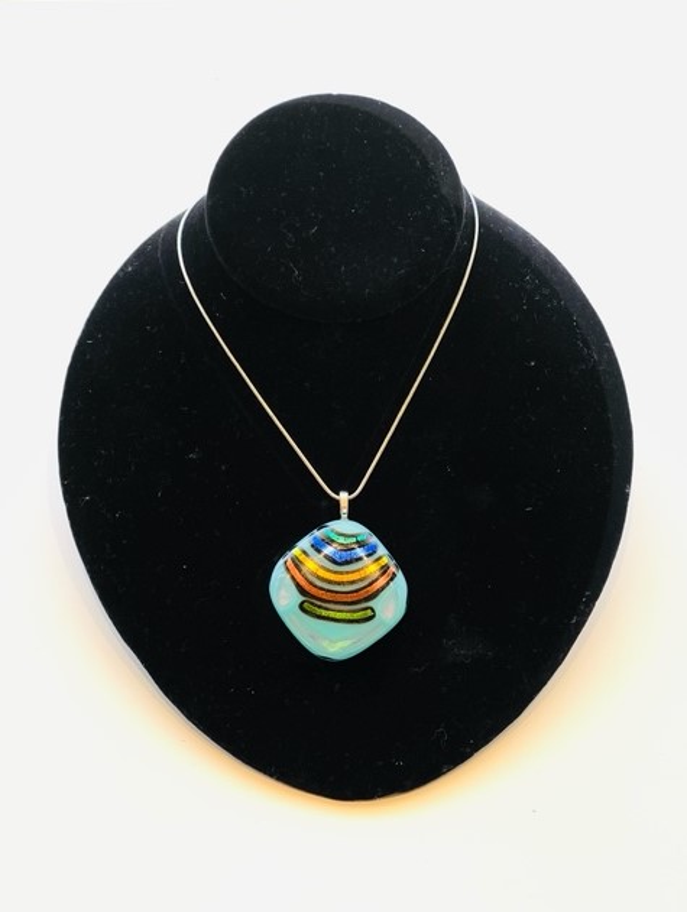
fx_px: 2033
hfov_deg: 19.2
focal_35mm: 77
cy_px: 456
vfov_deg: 25.3
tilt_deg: -51.6
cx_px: 344
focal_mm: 9
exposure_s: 1/122
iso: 50
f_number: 2.8
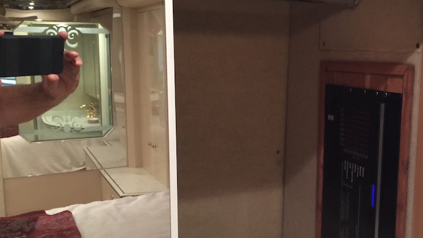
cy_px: 139
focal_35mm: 45
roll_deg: -1.7
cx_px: 290
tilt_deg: -9.0
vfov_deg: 26.5
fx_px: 505
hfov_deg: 44.6
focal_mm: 4.15
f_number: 2.2
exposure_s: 1/4
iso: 80
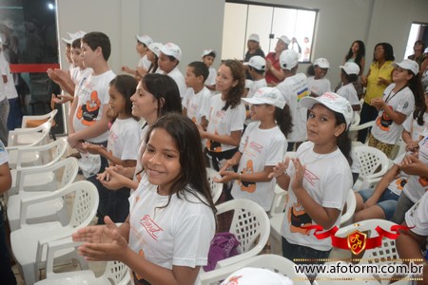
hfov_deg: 61.9
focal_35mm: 30
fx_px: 357
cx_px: 214
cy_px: 142
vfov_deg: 43.6
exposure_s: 1/125
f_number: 3.5
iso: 1600
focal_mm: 20
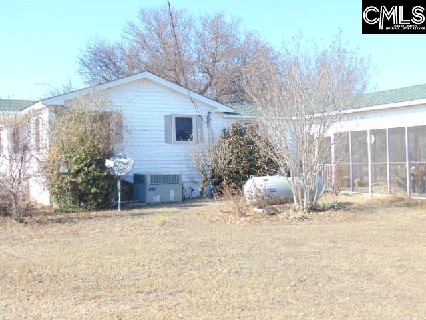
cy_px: 160
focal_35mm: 42
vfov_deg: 34.3
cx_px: 213
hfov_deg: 44.8
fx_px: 517
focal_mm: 7.6
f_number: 8.7
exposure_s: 1/320
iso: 400
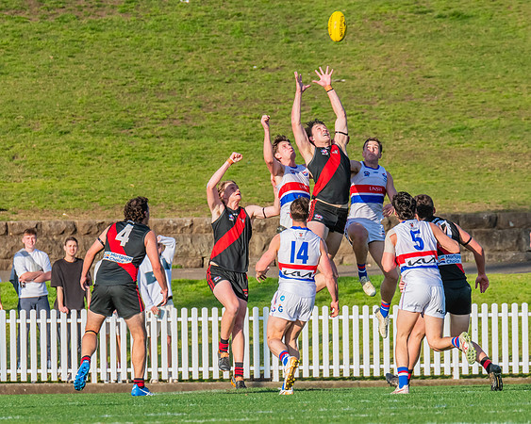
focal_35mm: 698
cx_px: 390
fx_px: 10961
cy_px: 258
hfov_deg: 2.8
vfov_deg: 2.2
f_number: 11
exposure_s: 1/1250
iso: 800
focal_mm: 420
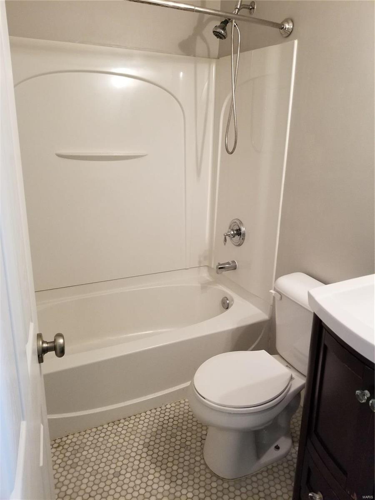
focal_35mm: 26
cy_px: 250
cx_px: 188
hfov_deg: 53.1
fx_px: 376
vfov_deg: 67.3
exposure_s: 1/30
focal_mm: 4.25
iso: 200
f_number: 1.7
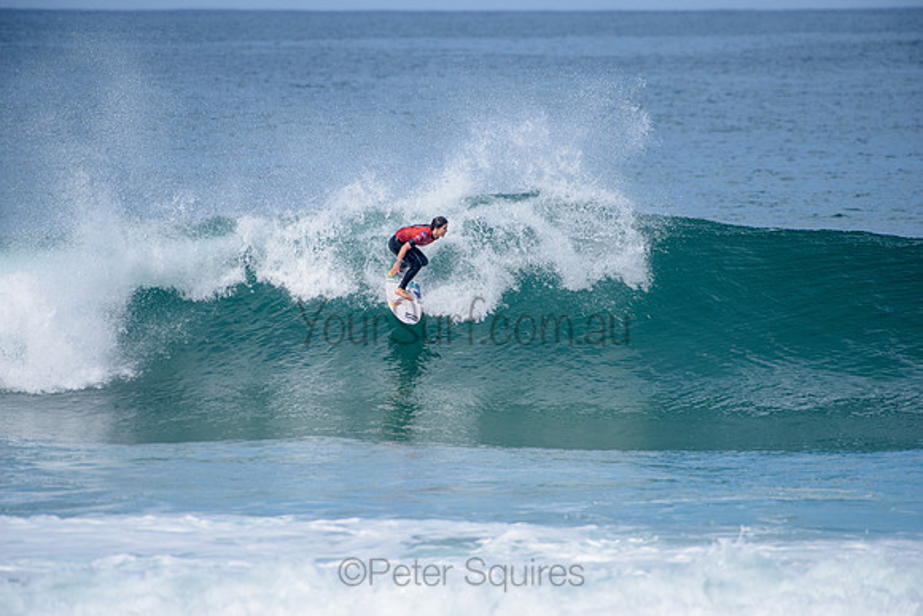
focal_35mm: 500
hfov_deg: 4.1
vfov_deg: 2.8
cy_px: 308
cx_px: 462
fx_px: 12822
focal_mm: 500
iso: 250
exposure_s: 1/2500
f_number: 6.3
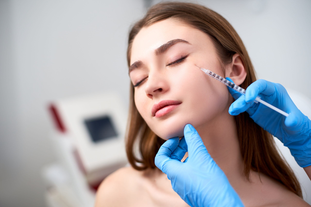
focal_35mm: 50
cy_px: 104
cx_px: 156
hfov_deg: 39.6
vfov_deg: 27.0
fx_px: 432
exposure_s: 1/320
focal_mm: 50
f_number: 2.2
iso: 200
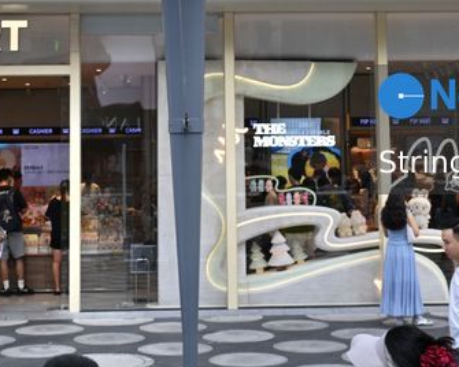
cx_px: 244
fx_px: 1188
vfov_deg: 17.4
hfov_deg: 21.9
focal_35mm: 87
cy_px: 49
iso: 360
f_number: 9
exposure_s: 1/200
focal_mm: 30.5
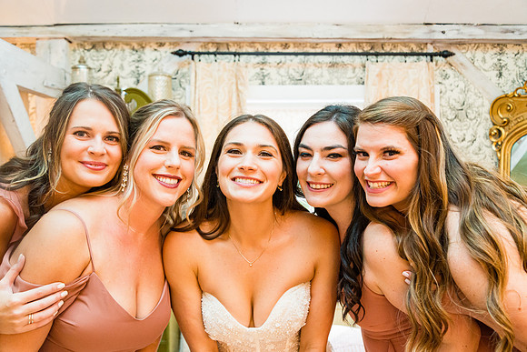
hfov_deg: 54.9
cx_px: 264
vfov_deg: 38.2
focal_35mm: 35
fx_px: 507
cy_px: 176
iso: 3600
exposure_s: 1/60
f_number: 5
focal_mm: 34
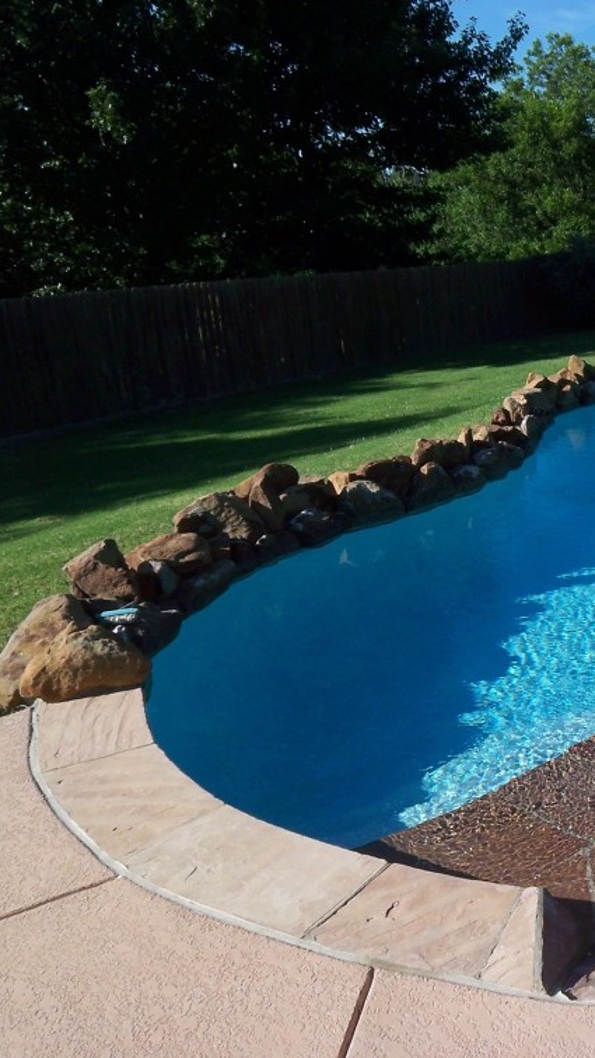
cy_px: 525
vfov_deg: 58.0
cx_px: 715
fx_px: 953
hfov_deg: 29.7
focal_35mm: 34
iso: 50
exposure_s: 1/250
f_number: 5.6
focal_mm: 3.8
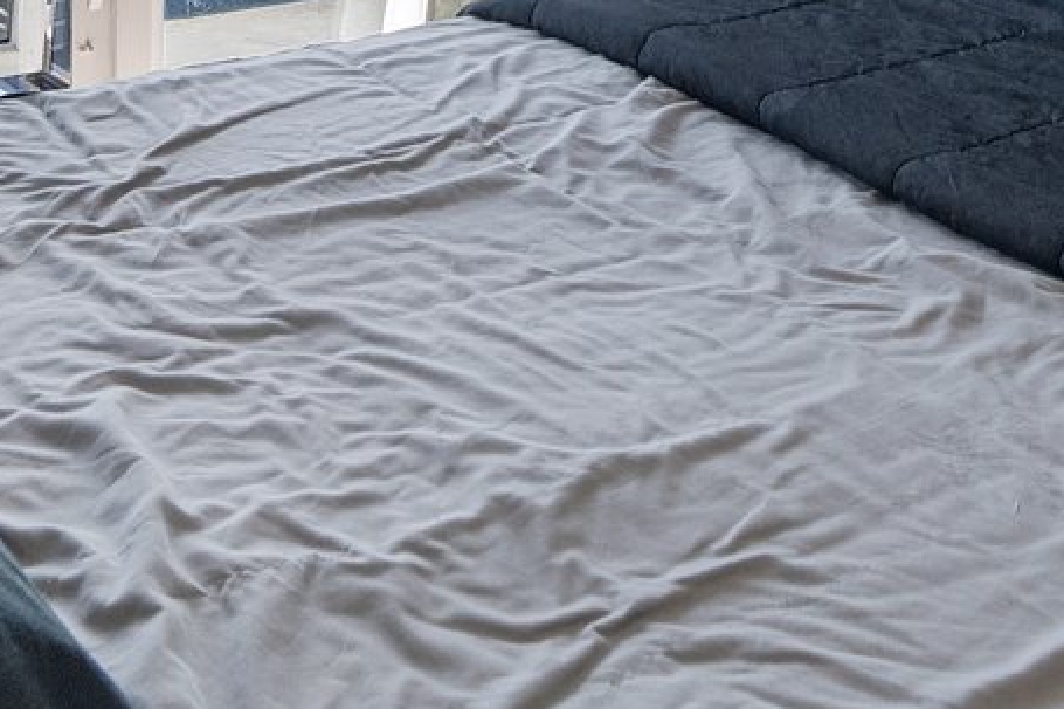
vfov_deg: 15.9
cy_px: -593
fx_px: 2127
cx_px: 769
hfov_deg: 27.8
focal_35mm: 72
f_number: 8
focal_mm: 16
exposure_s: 1/30
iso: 5000
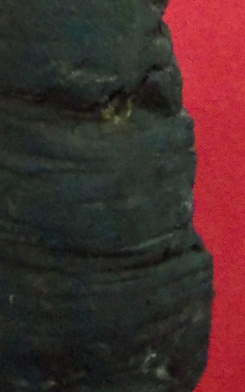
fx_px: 1314
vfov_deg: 14.9
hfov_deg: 9.7
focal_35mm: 123
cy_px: -304
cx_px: -292
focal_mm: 5.2
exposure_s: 1/13
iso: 400
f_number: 3.4
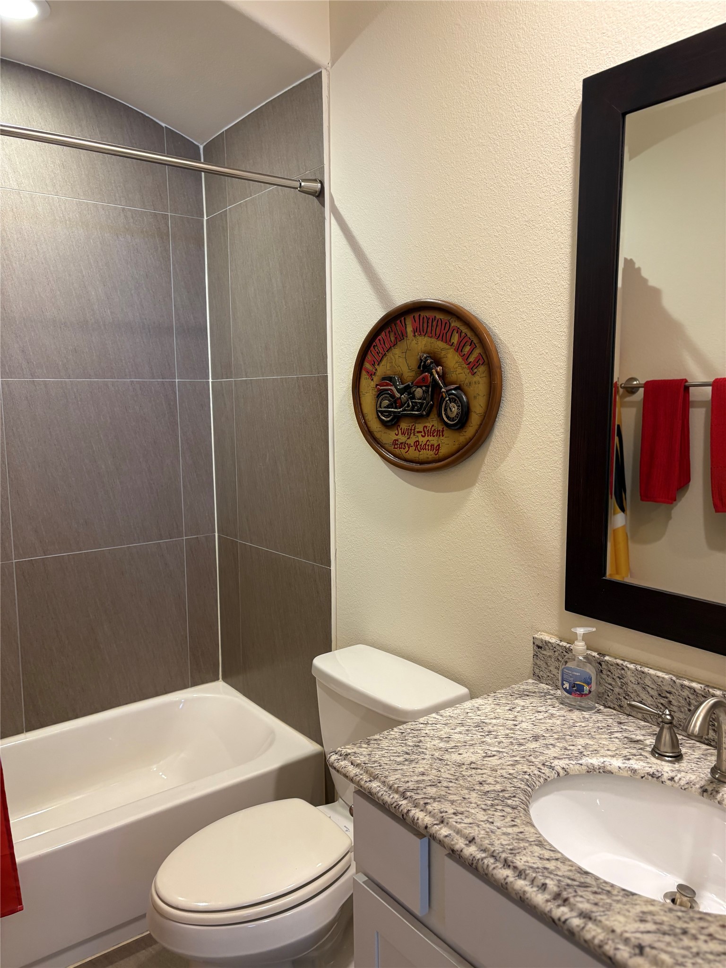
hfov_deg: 53.1
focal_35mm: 26
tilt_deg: -5.6
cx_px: 363
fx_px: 727
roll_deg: +1.1
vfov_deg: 67.3
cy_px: 484
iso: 125
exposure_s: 1/60
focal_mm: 5.96
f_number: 1.6
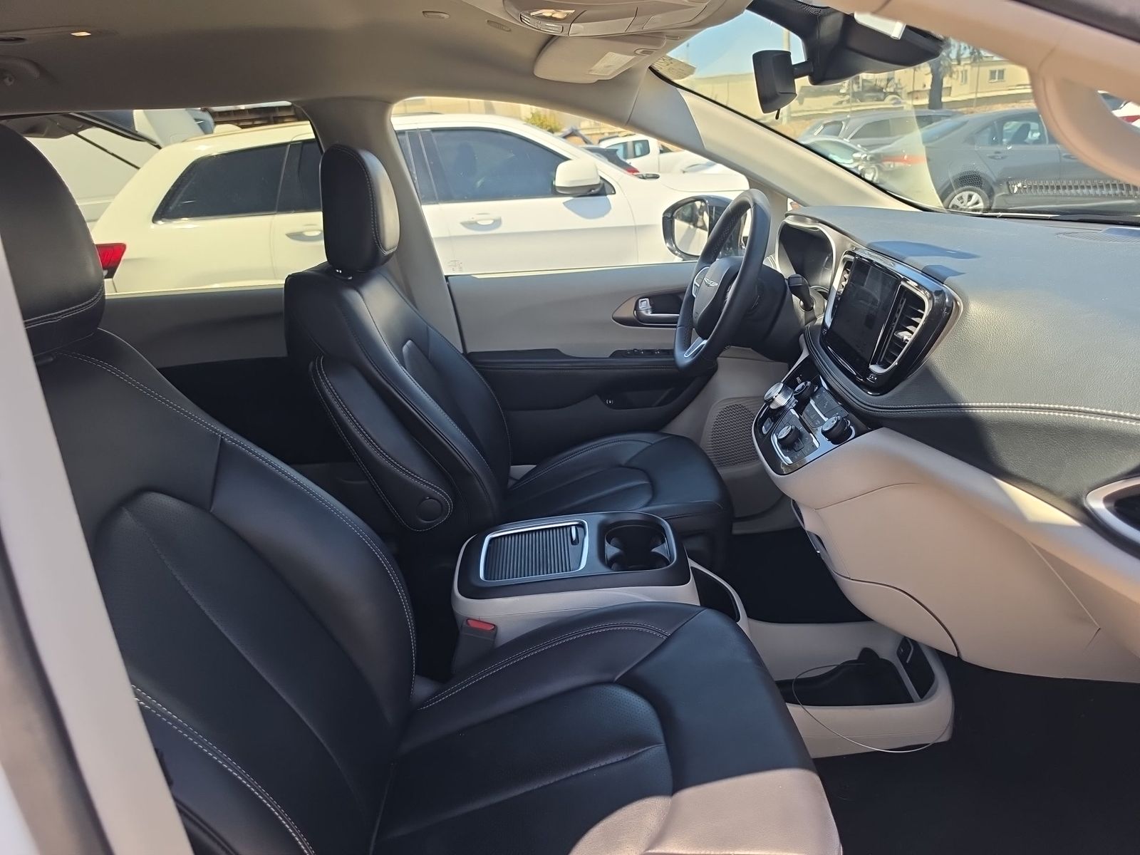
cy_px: 428
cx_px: 570
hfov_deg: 73.9
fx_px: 757
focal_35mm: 23
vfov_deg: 58.9
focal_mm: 6.5
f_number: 1.4
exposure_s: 1/309
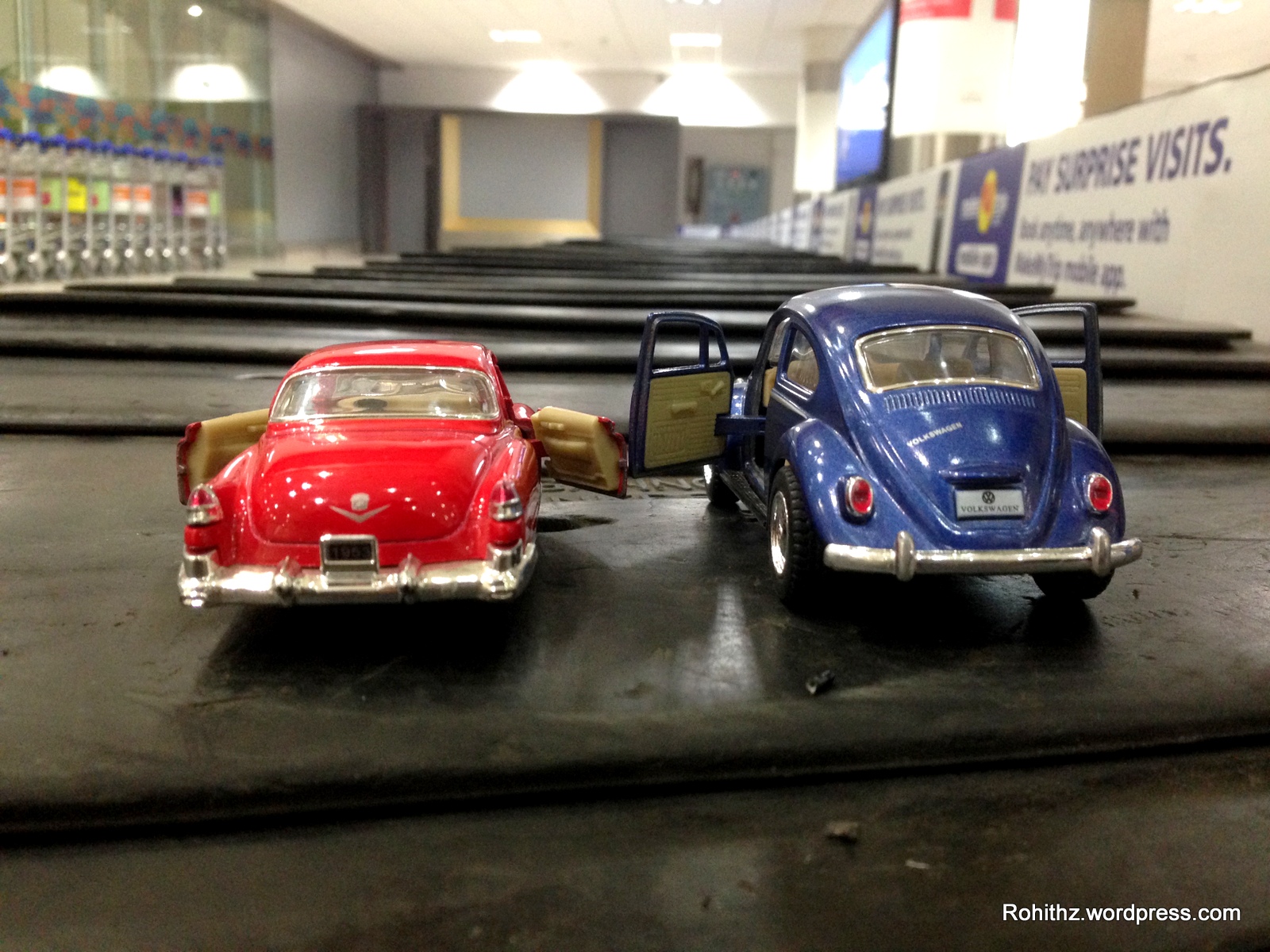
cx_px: 635
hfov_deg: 55.4
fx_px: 1211
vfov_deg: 42.9
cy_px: 476
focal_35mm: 33
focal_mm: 4.12
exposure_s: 1/20
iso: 250
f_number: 2.4
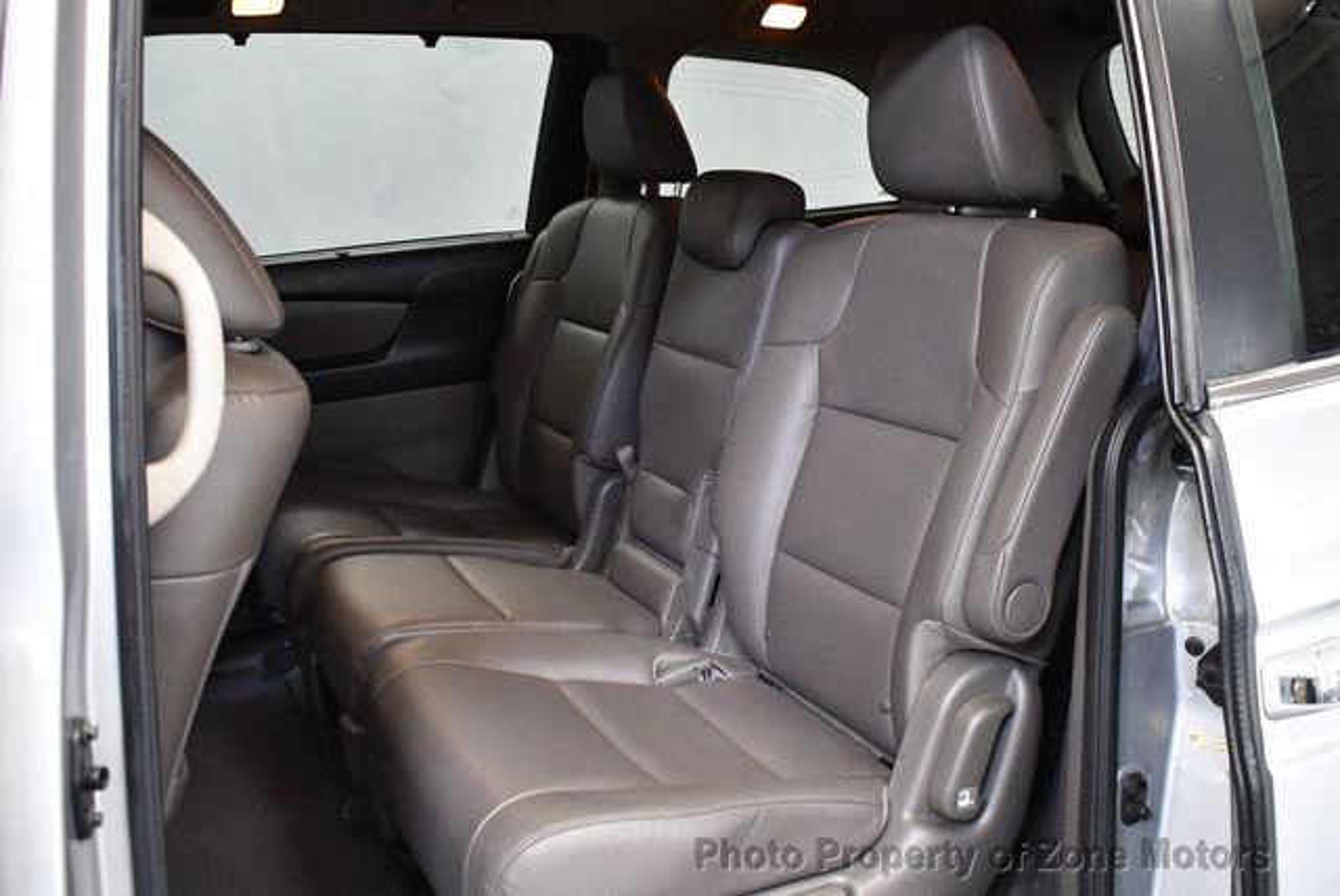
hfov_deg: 53.1
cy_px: 448
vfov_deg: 36.9
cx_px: 670
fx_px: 1341
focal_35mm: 36
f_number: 3.5
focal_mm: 18
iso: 3200
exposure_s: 1/125
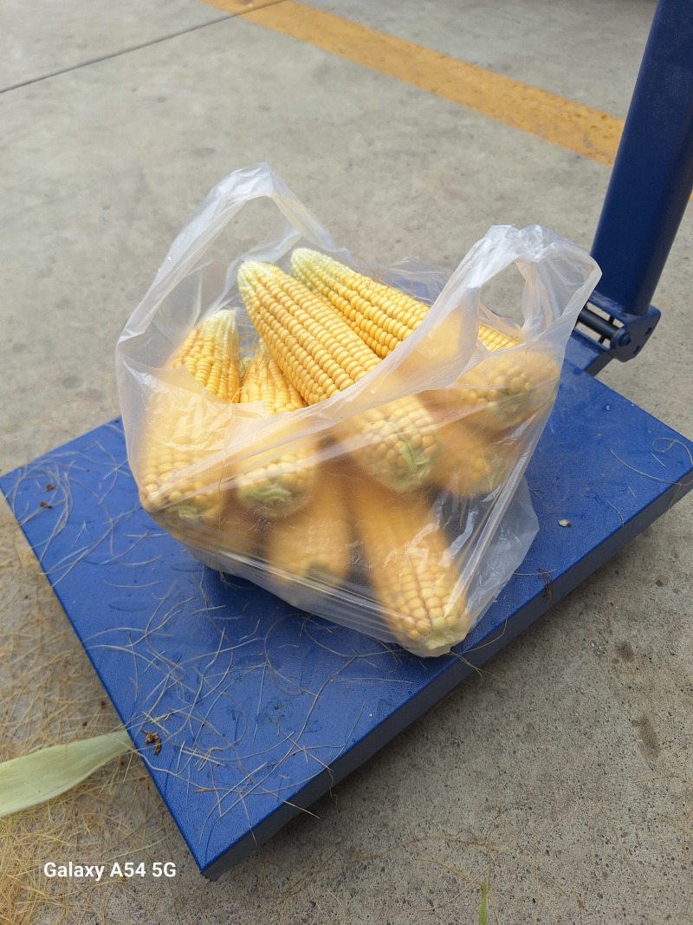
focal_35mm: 23
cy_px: 462
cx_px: 346
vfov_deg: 73.9
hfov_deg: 58.9
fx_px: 614
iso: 40
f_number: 1.8
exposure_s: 1/563
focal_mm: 5.54
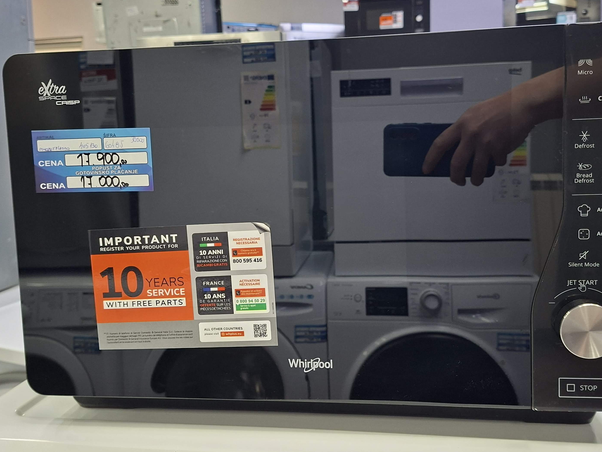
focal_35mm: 33
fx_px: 574
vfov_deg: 42.9
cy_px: 198
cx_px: 320
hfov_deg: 55.3
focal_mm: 5.54
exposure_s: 1/50
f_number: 1.8
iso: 200
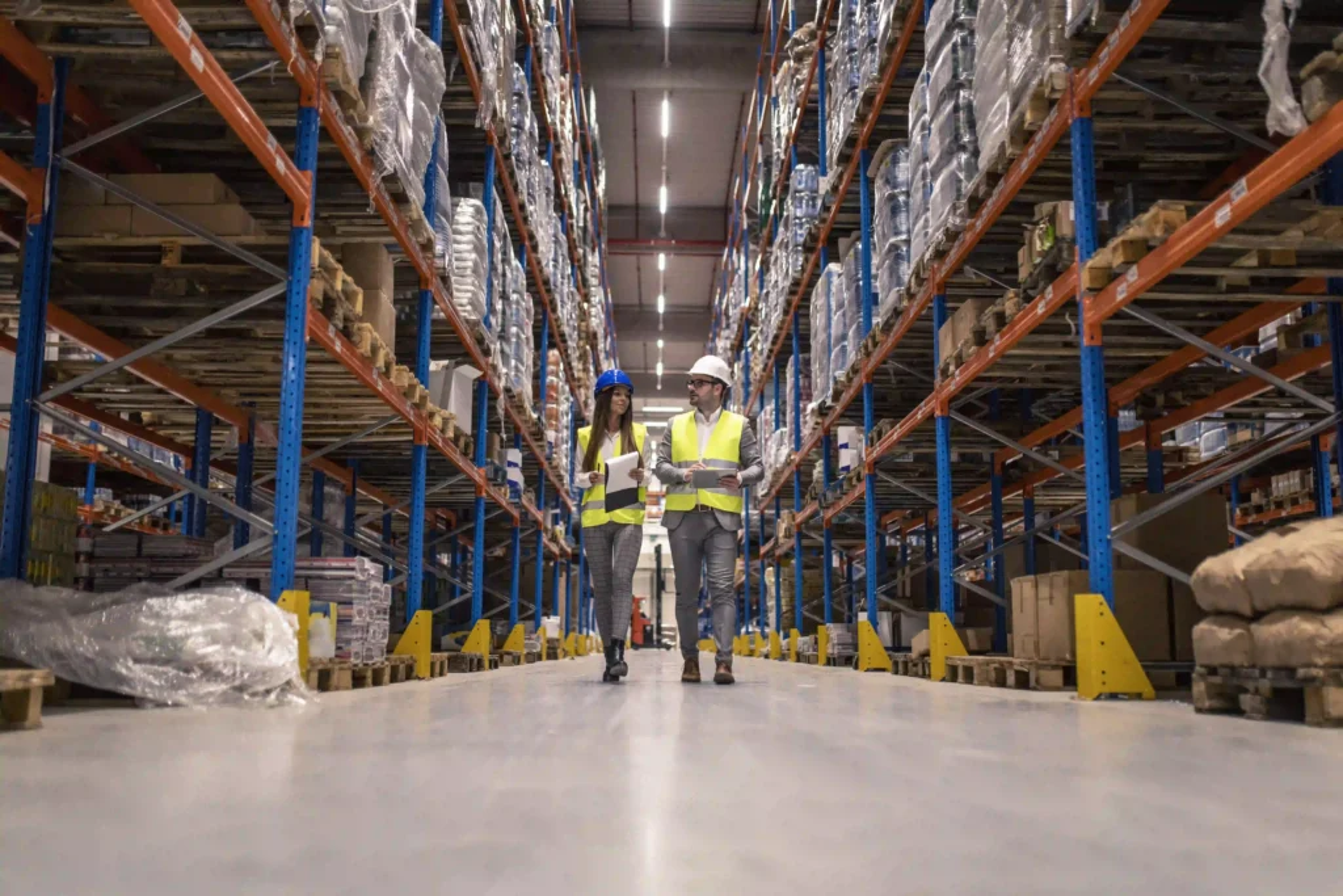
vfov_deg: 37.9
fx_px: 1306
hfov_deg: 54.4
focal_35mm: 35
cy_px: 448
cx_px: 672
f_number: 1.4
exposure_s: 1/250
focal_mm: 35
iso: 640
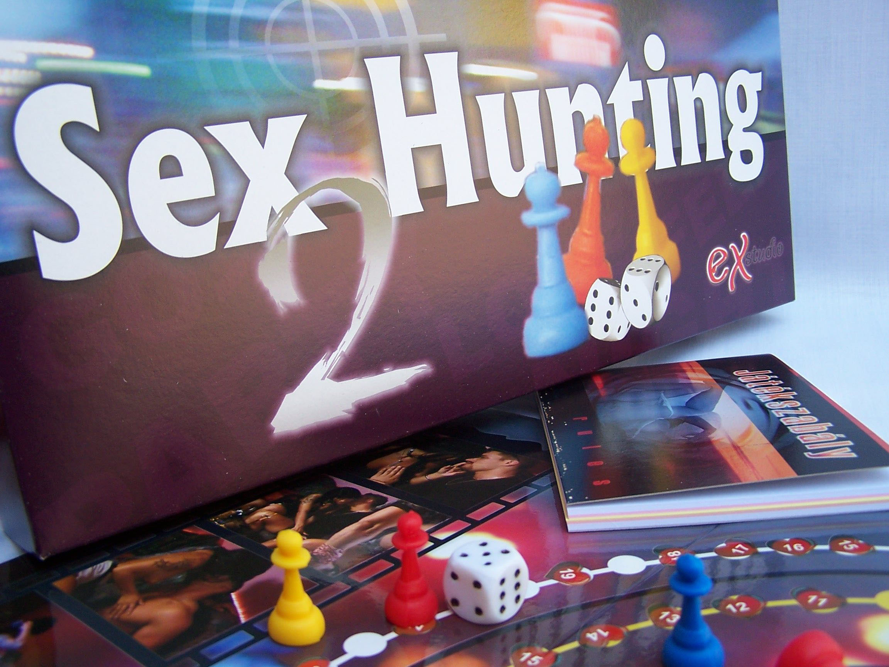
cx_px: 444
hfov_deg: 49.0
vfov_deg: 37.7
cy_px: 334
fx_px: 976
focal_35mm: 38
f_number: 2.8
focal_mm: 6.3
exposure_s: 1/90
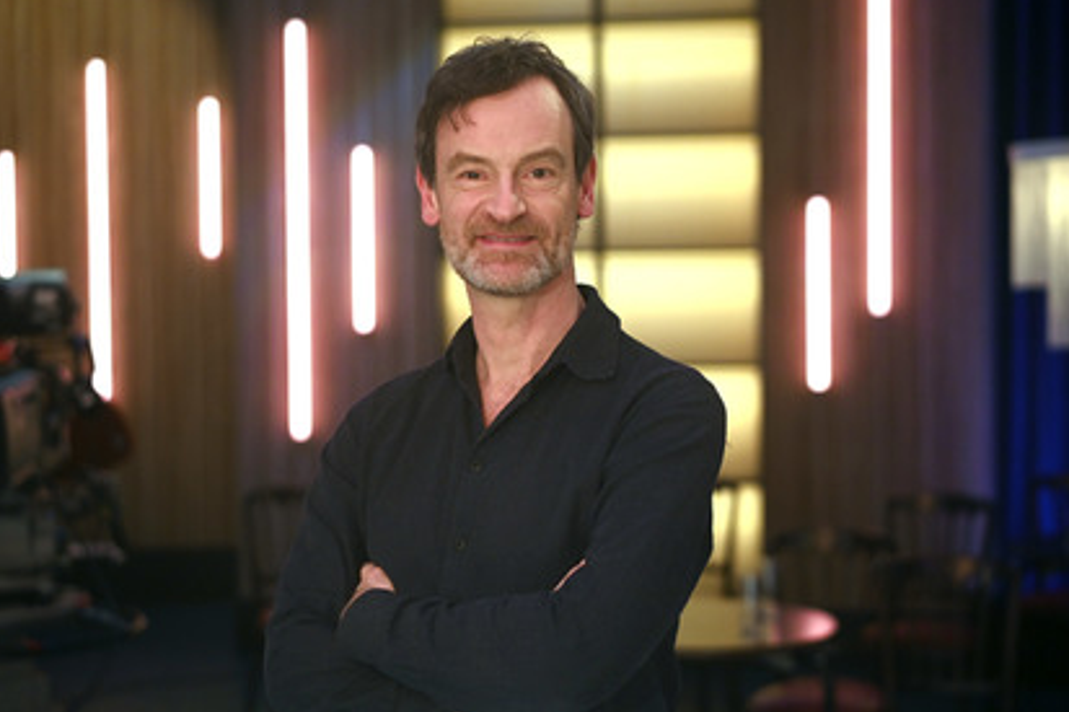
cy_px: 375
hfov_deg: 33.4
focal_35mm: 60
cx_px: 522
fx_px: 1781
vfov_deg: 22.6
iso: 1600
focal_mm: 55
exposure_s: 1/160
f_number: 2.2
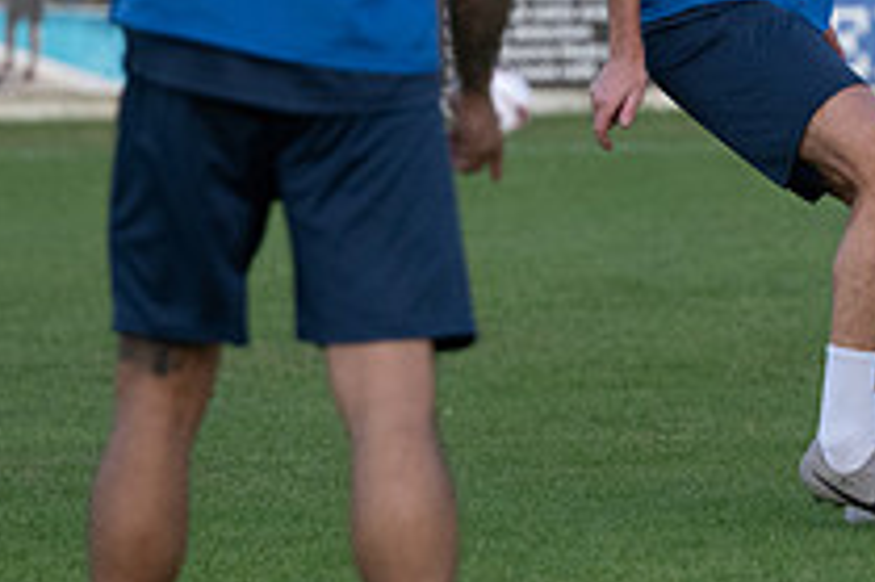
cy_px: 33
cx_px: 1013
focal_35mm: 706
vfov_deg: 1.9
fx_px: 17146
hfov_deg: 2.9
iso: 1000
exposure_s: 1/1000
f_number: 3.2
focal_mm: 170
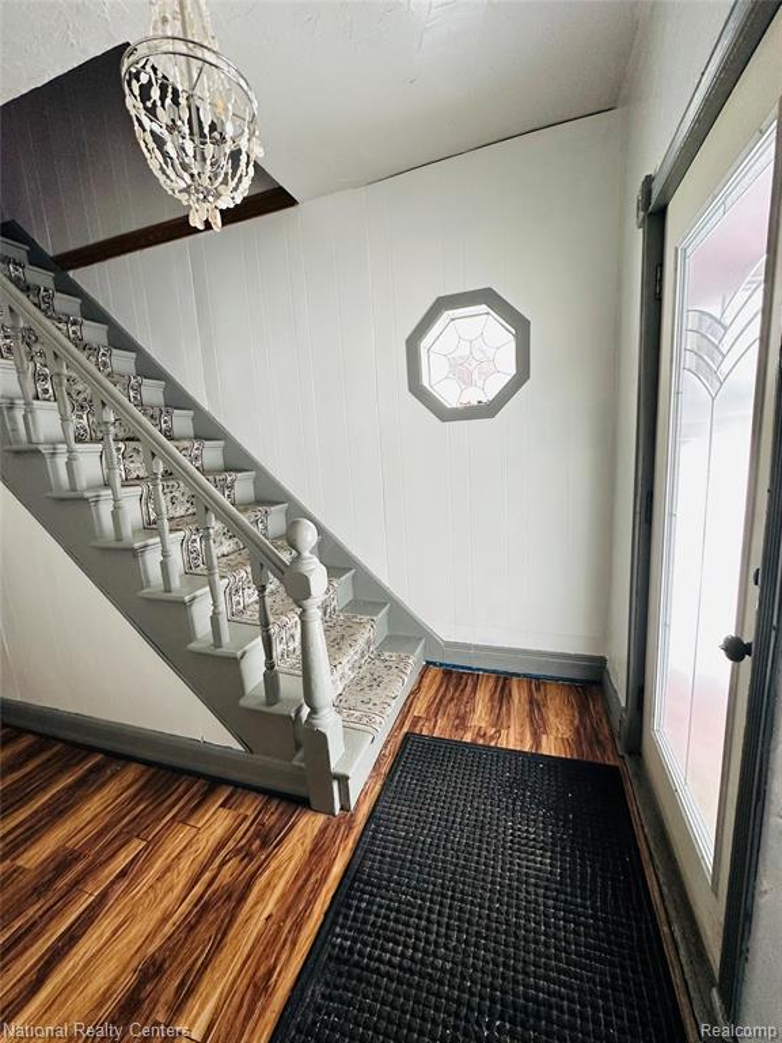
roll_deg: +3.3
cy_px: 522
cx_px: 391
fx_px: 422
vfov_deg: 102.1
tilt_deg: -9.2
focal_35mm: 14
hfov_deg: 85.7
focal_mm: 2.22
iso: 250
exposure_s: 1/99
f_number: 2.2
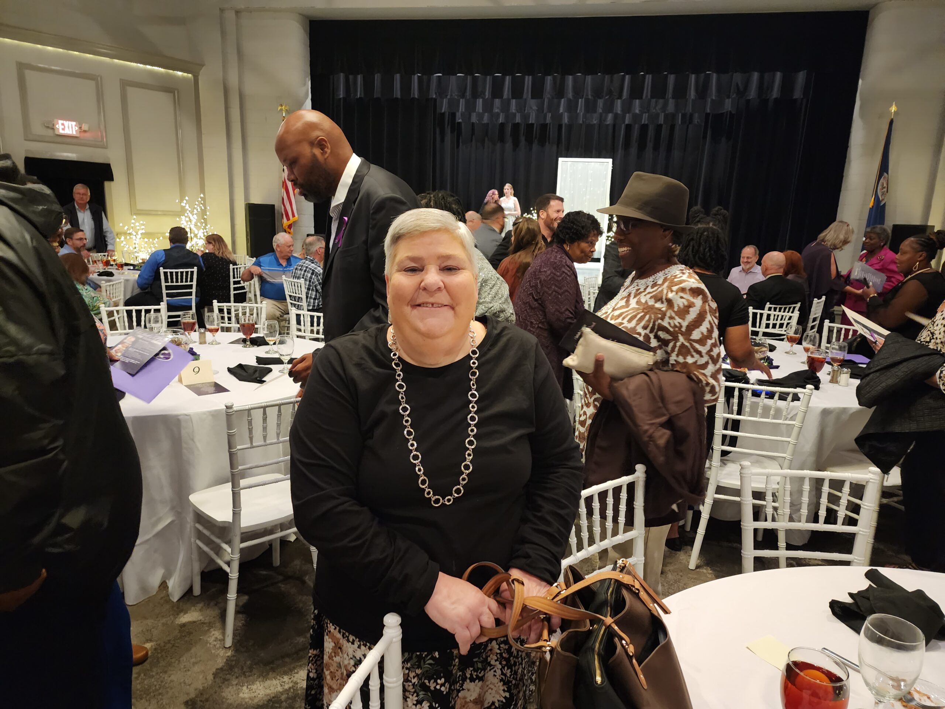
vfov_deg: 58.9
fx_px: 628
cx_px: 472
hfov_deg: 73.9
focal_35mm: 23
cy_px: 354
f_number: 1.8
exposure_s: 1/24
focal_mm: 6.4
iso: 1000
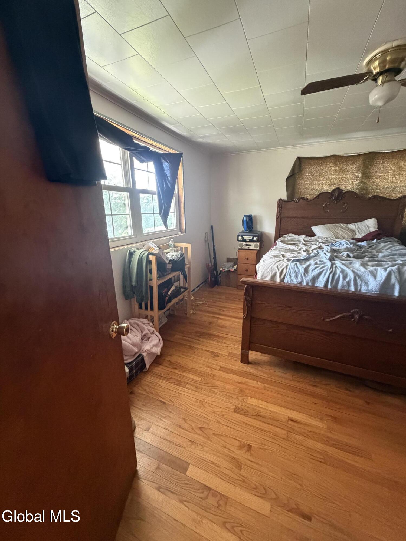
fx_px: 219
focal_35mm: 14
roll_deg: +2.2
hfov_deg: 85.7
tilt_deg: -14.5
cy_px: 270
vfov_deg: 102.1
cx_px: 203
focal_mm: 2.22
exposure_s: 1/60
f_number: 2.2
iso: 640
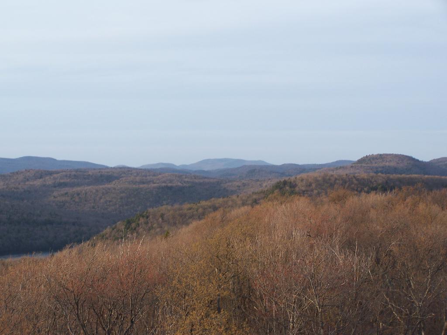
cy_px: 168
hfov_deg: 23.8
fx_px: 1059
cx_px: 224
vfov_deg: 18.0
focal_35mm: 82
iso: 80
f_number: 3.2
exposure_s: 1/160
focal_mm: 13.7
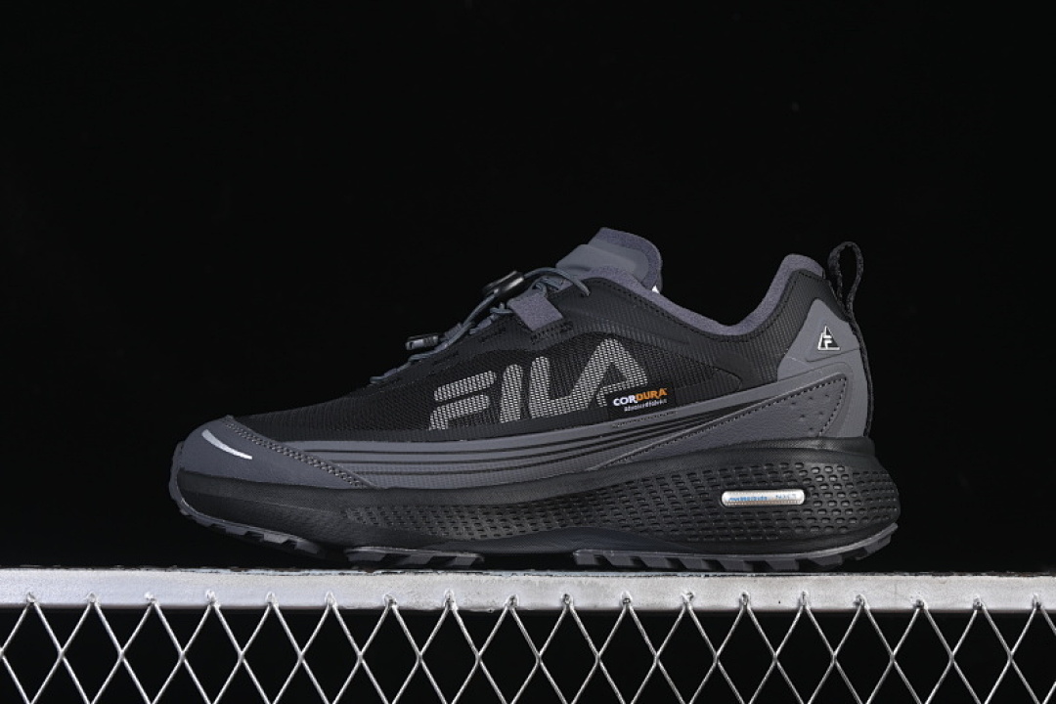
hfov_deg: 27.0
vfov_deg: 18.2
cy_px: 352
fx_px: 2200
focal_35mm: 75
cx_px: 528
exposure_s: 1/60
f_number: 6.3
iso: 160
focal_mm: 50
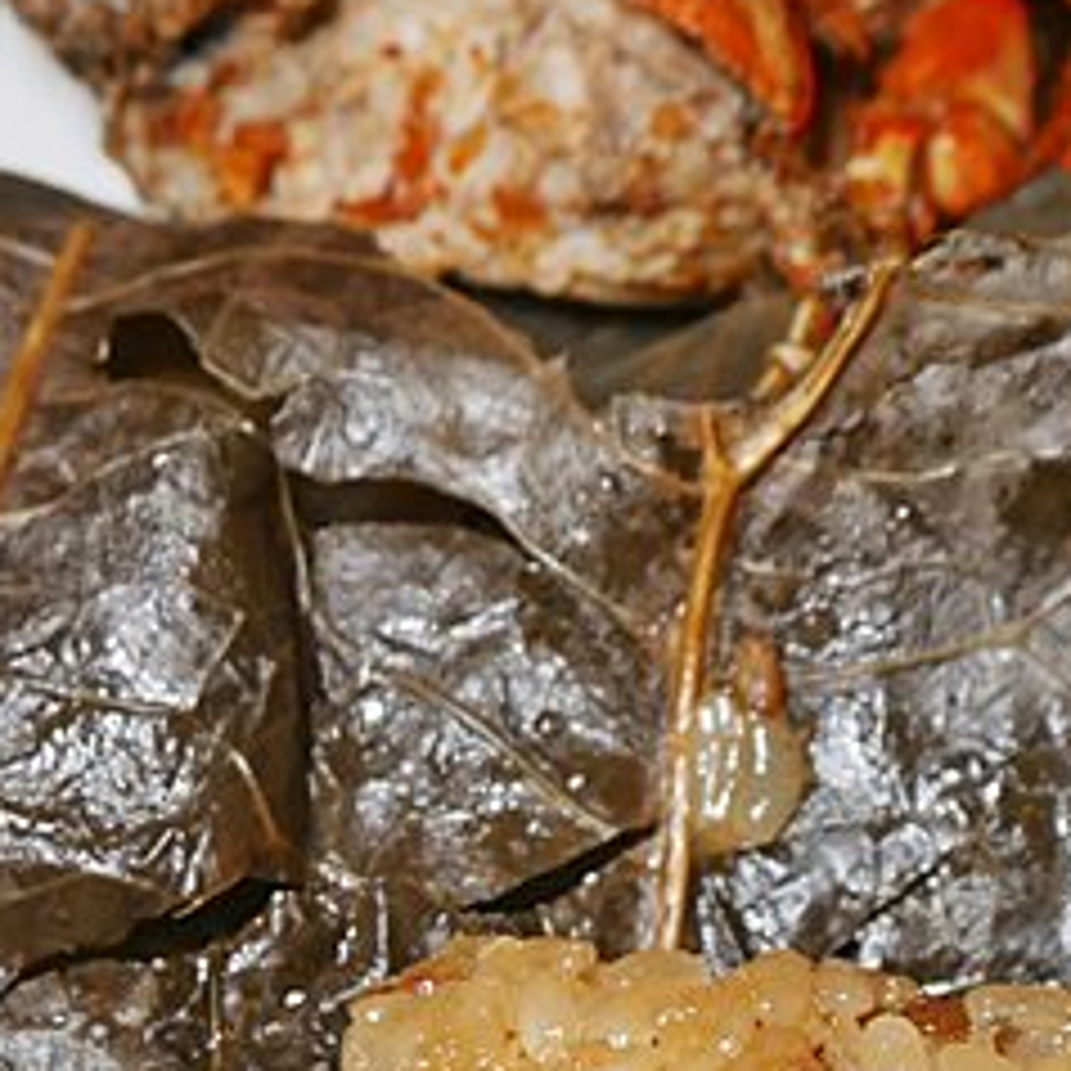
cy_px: 1127
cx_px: 648
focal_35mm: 104
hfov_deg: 16.7
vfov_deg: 16.3
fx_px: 3640
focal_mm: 14
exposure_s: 1/80
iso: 200
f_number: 3.5
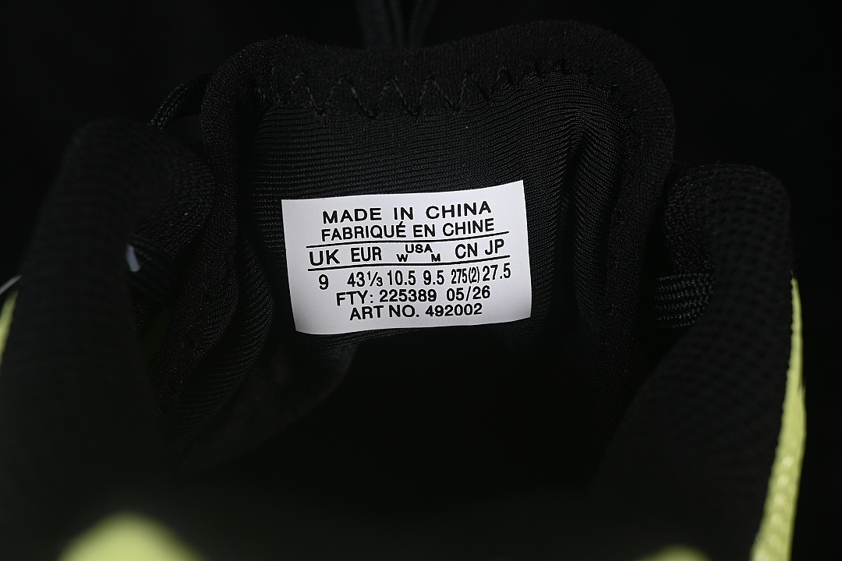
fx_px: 1754
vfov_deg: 18.2
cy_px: 280
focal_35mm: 75
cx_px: 421
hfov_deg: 27.0
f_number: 8
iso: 160
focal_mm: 50
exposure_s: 1/80
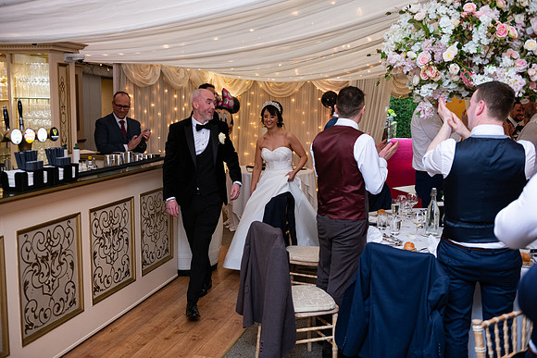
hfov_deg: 50.7
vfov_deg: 35.1
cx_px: 268
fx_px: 567
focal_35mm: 38
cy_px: 179
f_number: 3.5
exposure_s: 1/160
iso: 800
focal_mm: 38
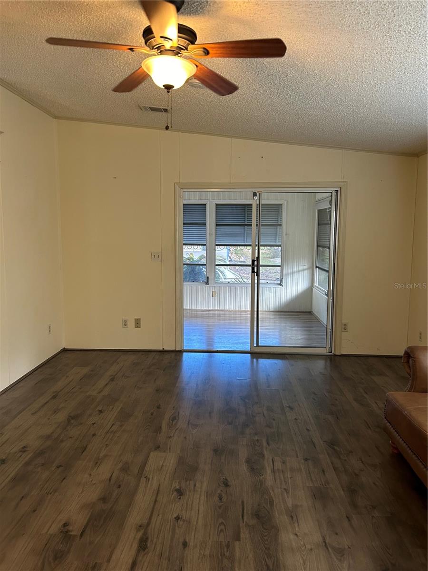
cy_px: 286
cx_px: 214
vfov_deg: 67.3
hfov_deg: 53.1
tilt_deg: -5.9
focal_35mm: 26
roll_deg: -0.8
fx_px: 429
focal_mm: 5.7
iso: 200
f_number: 1.5
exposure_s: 1/60
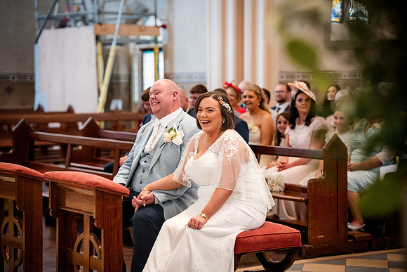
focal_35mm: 85
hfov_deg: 23.9
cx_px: 204
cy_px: 136
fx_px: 961
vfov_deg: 16.1
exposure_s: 1/500
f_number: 2.5
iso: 8000
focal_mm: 85
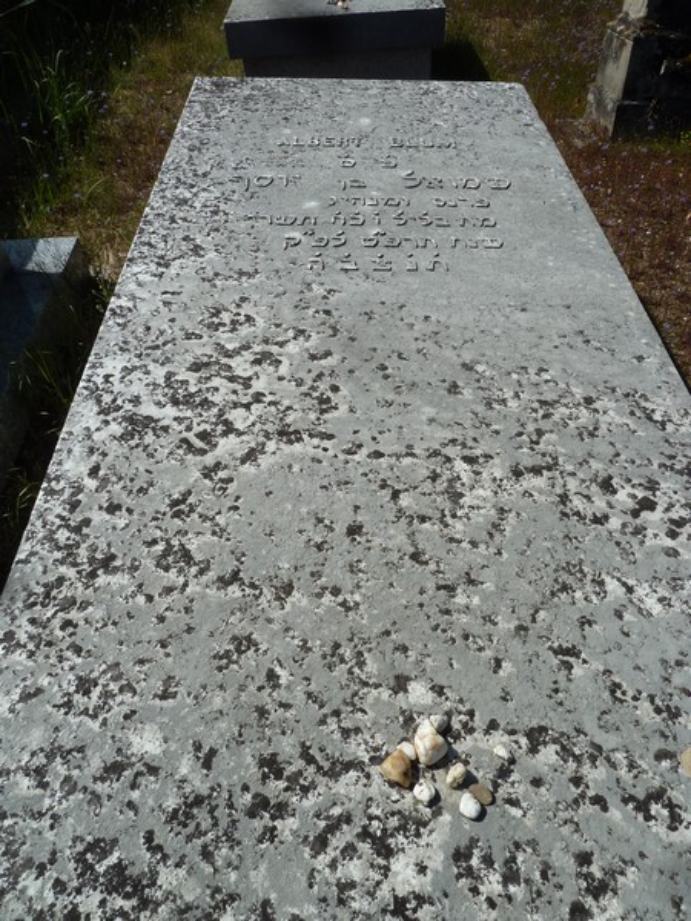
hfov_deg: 54.9
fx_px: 665
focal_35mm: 25
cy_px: 460
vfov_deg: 69.4
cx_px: 346
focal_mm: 4.1
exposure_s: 1/500
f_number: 5.6
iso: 80
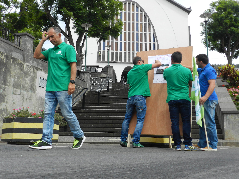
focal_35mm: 38
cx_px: 120
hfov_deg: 49.0
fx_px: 262
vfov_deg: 37.7
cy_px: 90
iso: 160
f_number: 4
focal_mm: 6.7
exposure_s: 1/800
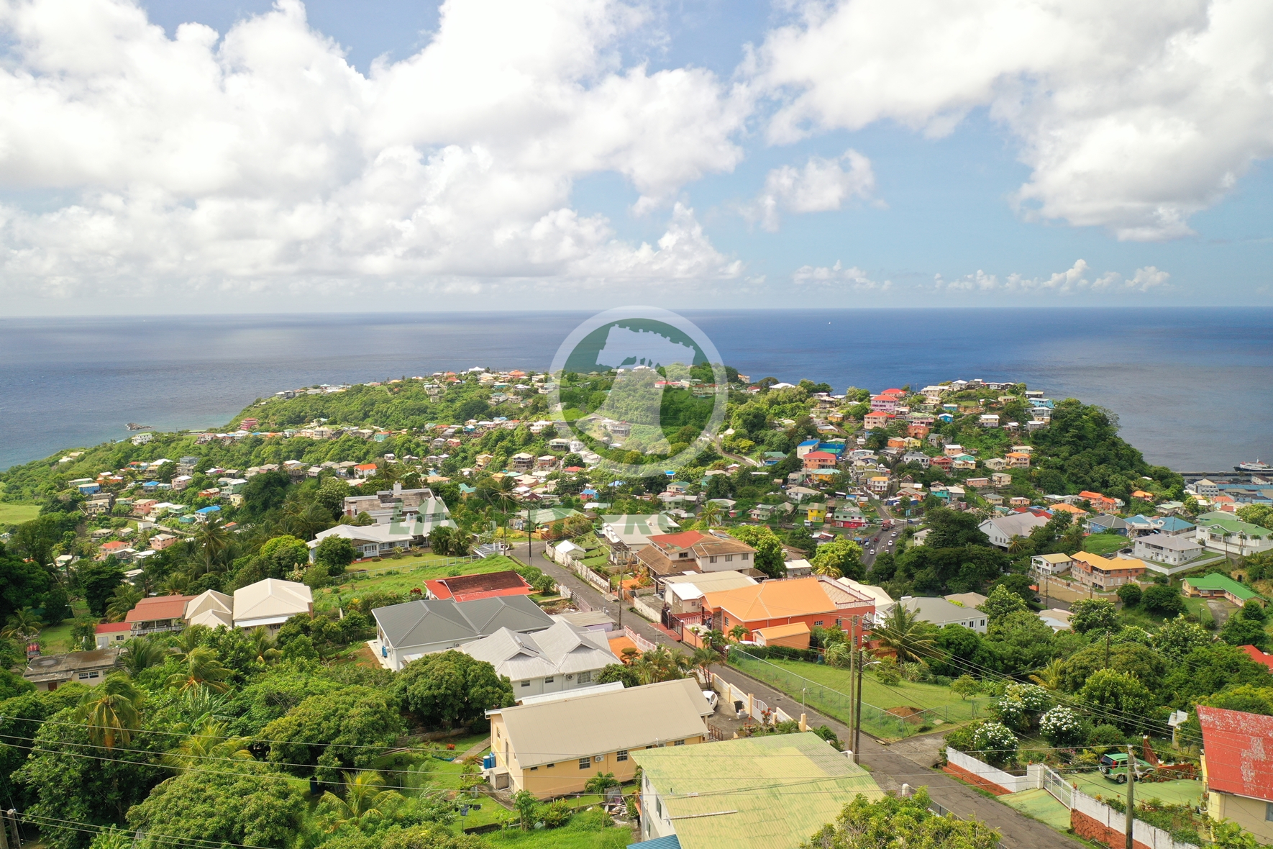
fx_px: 990
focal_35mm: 28
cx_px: 636
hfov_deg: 65.5
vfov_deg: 46.4
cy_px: 424
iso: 100
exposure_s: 1/40
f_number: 3.2
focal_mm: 10.26
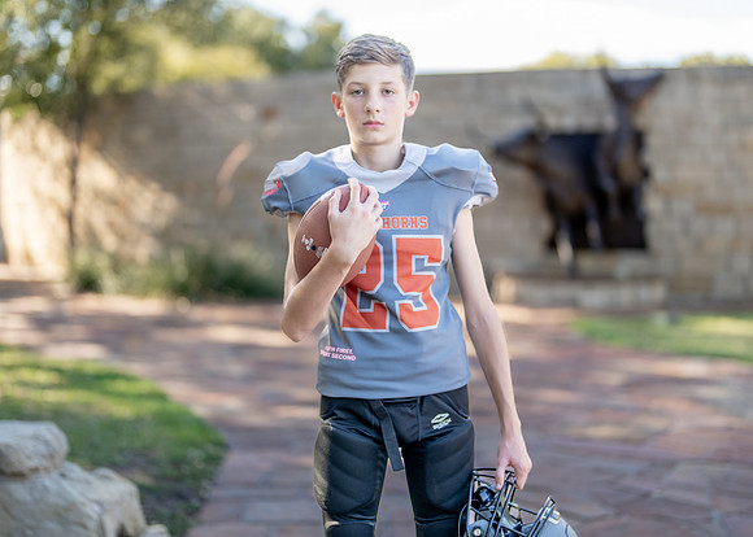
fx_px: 1228
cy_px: 250
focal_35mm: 57
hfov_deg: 34.1
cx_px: 402
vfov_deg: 24.7
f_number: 1.2
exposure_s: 1/1000
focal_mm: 50
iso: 100
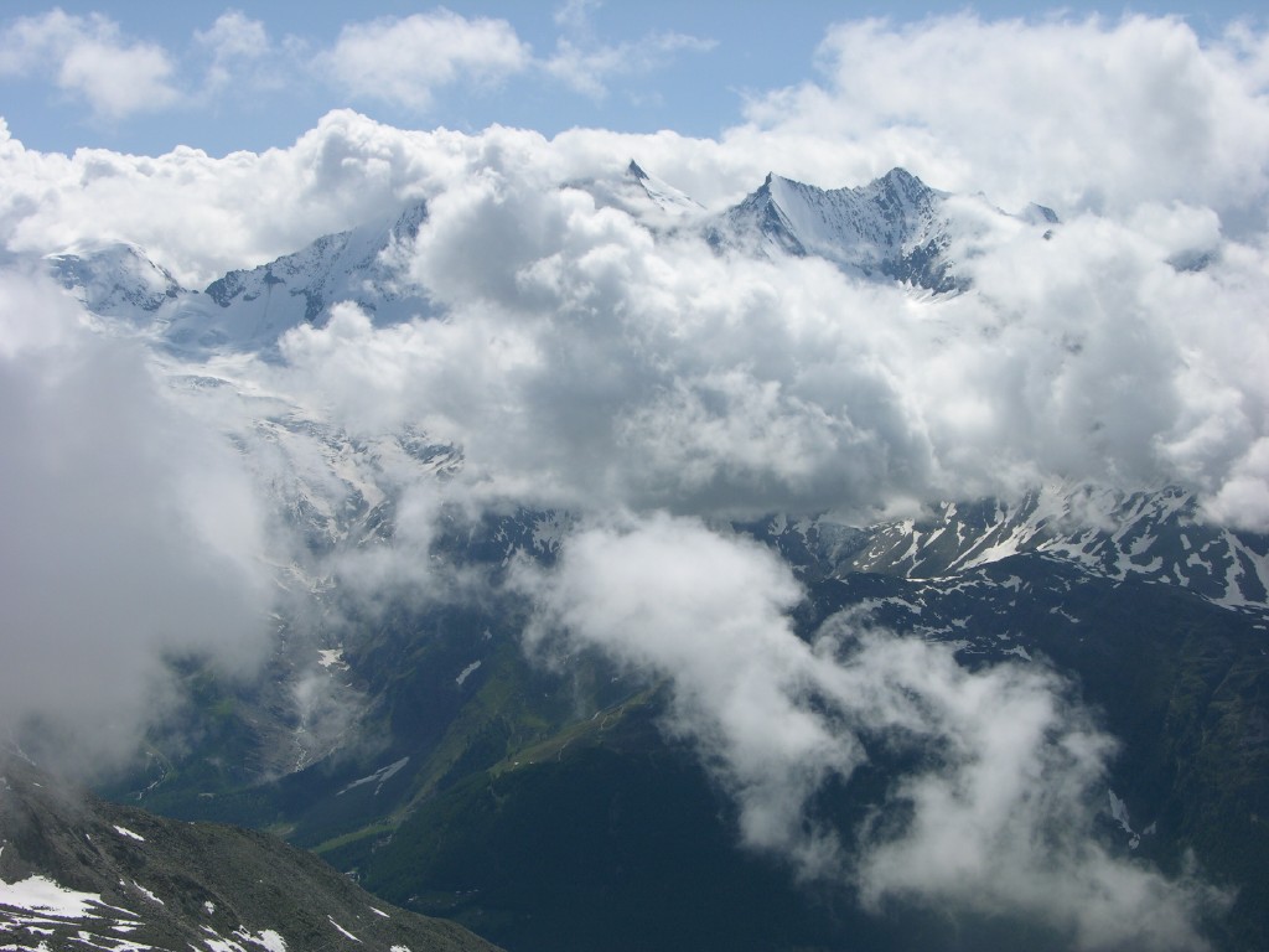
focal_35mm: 62
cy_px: 476
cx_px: 634
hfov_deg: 31.2
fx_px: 2273
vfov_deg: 23.7
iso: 50
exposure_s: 1/435
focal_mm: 15.7
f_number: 7.2
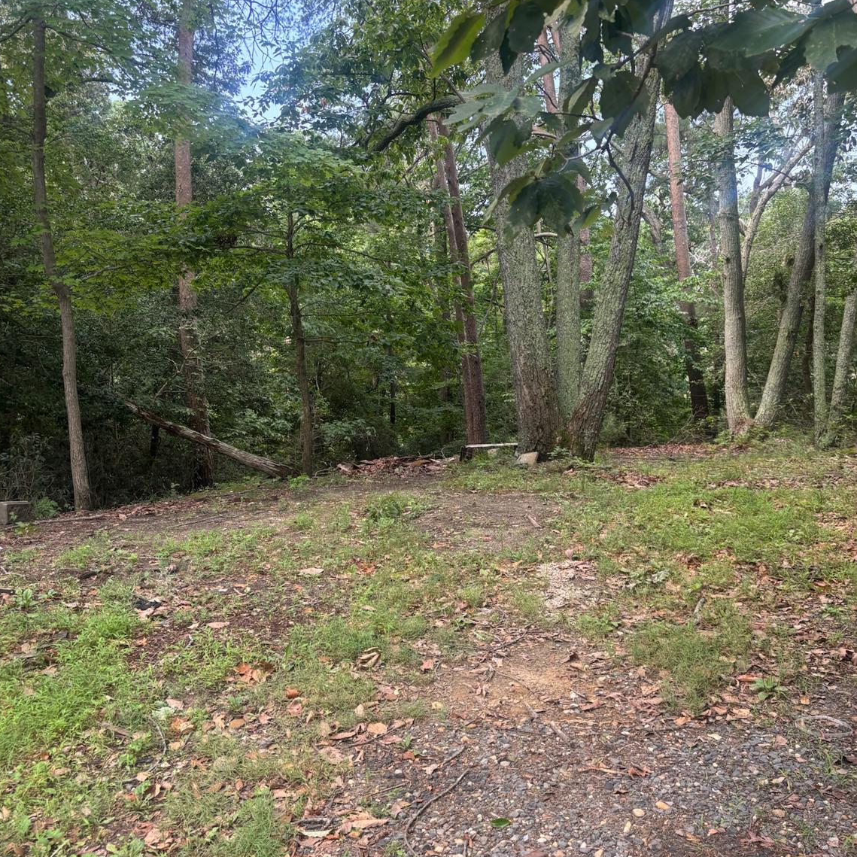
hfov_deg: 52.5
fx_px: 868
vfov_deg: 52.5
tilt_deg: -8.2
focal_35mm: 31
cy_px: 466
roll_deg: -2.9
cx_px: 426
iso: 50
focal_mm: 5.96
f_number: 1.6
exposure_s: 1/286
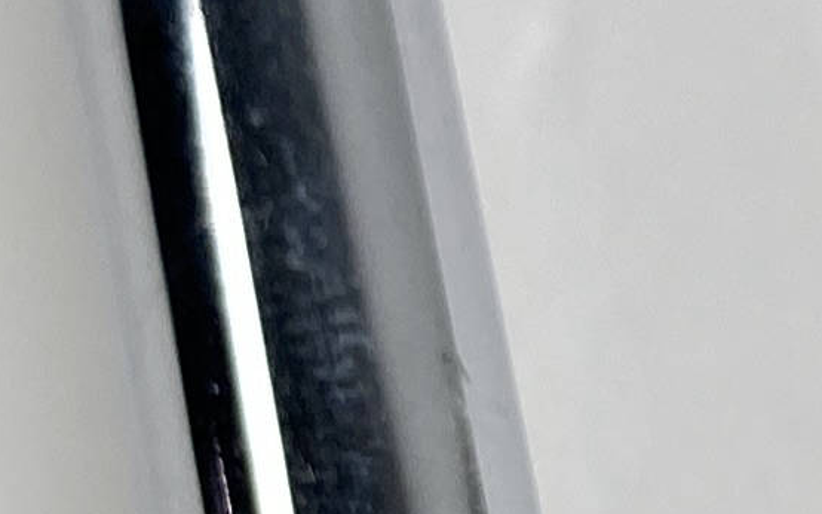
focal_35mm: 193
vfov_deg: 6.5
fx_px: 4323
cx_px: 1429
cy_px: 1245
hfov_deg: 10.3
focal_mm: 4.25
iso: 32
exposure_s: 1/322
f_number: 1.8
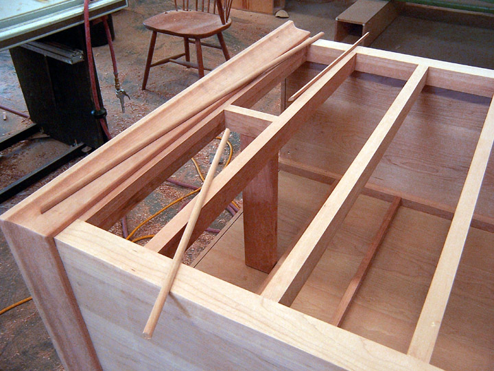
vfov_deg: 42.9
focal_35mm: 33
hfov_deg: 55.4
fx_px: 471
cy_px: 186
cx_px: 247
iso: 140
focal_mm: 5.5
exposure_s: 1/30
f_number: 3.4
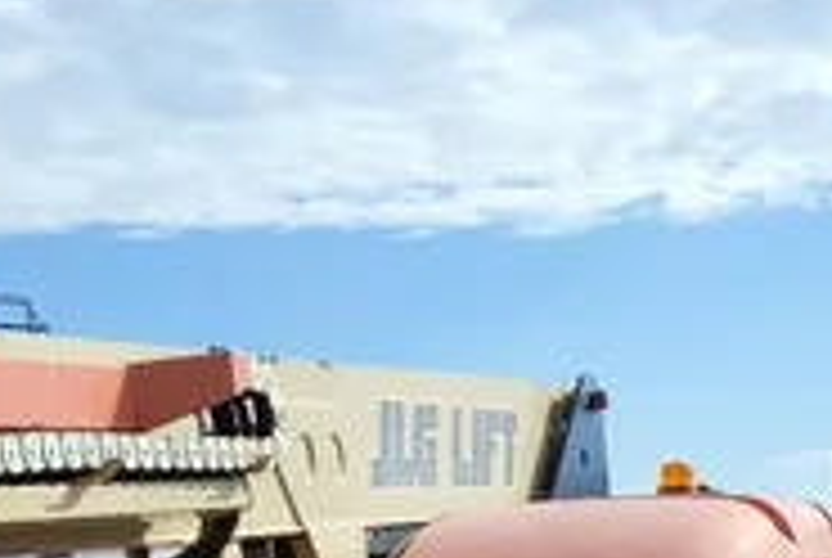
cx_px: 382
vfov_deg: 11.0
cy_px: 1307
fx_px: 2477
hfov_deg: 19.1
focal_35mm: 107
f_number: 1.8
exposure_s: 1/3083
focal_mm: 5.4
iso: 40
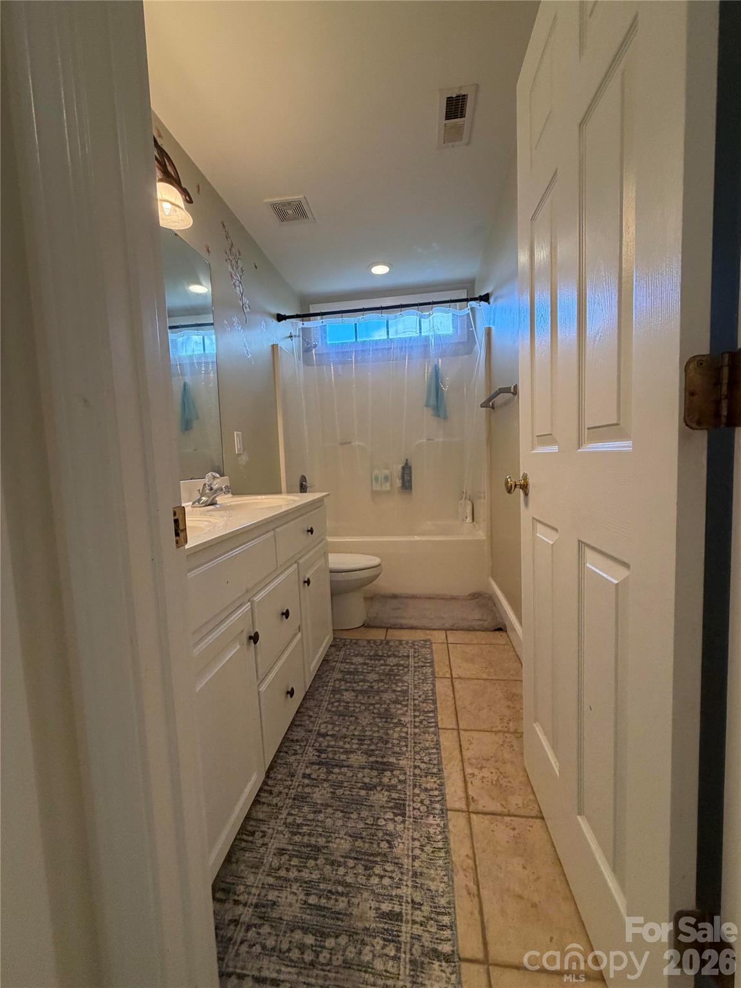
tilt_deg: -5.1
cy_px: 494
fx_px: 400
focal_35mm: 14
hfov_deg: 85.7
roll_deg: +1.7
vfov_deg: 102.1
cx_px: 370
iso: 250
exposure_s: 1/60
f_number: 2.2
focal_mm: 2.22
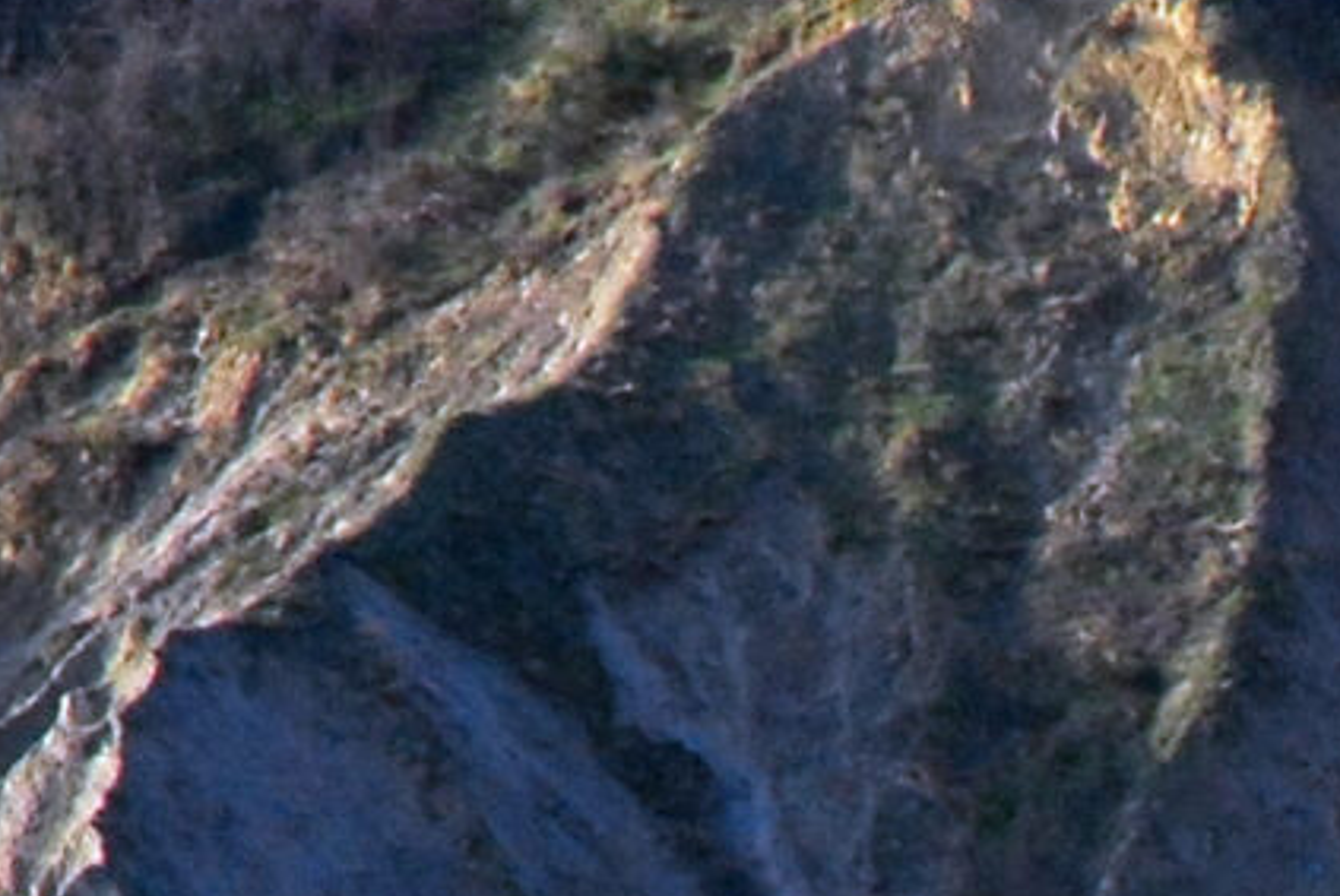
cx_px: 3310
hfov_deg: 3.2
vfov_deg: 2.2
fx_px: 23697
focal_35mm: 636
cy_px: 2159
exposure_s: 1/200
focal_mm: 70
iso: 500
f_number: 10
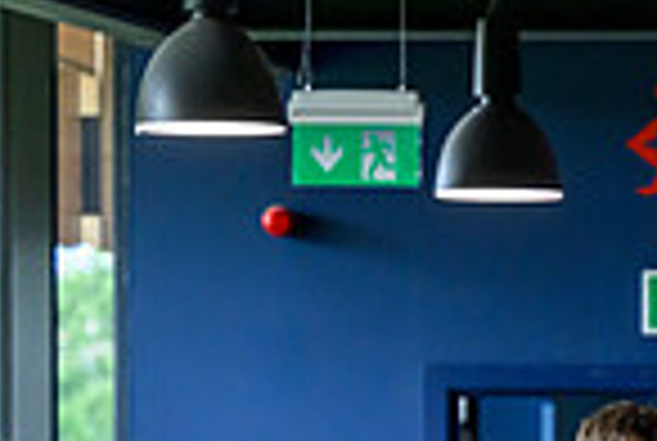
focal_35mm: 365
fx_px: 6675
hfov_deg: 5.5
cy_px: 857
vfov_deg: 3.8
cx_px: 1256
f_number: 3.2
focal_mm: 92
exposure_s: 1/500
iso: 2500
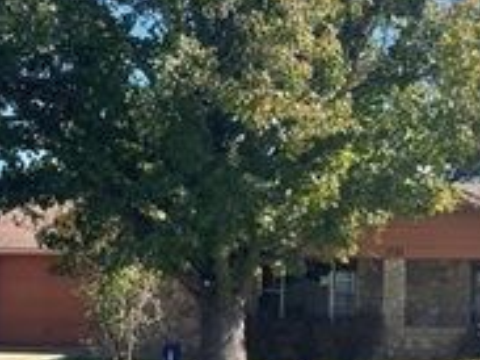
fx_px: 984
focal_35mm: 71
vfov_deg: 20.6
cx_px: 420
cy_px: 243
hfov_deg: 26.6
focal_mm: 4.2
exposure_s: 1/1553
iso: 32
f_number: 1.6
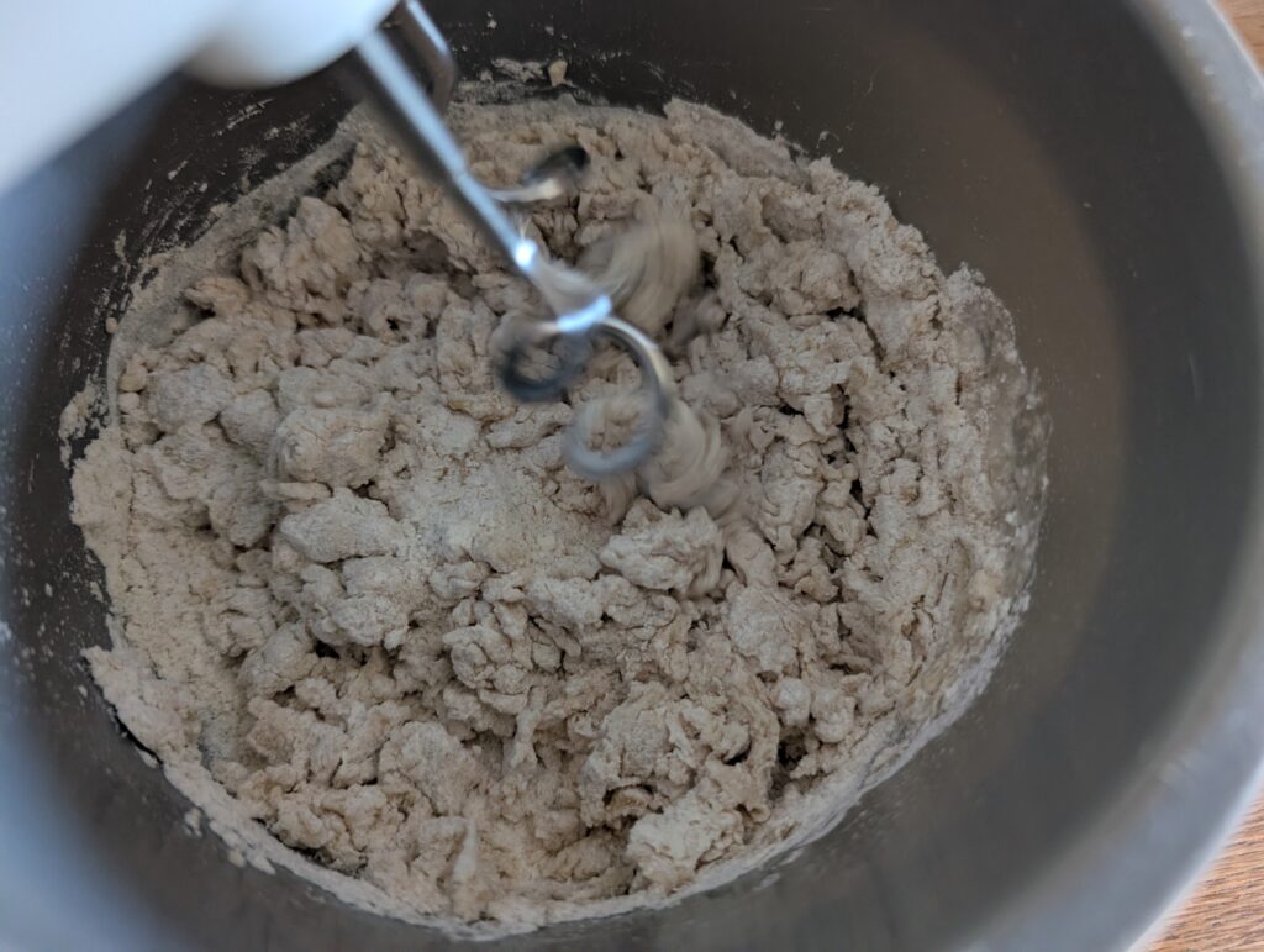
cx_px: 632
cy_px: 476
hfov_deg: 71.5
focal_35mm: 24
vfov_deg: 56.9
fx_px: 878
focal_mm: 6.9
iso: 680
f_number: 1.68
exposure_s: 1/113
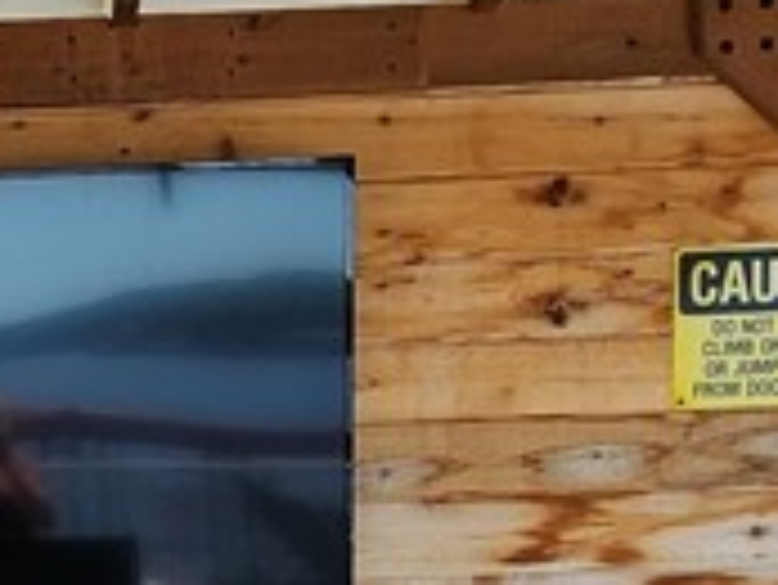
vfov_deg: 17.7
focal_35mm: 77
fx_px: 1732
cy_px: 801
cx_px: -103
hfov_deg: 23.6
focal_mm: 2.2
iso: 50
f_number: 2.2
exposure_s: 1/834
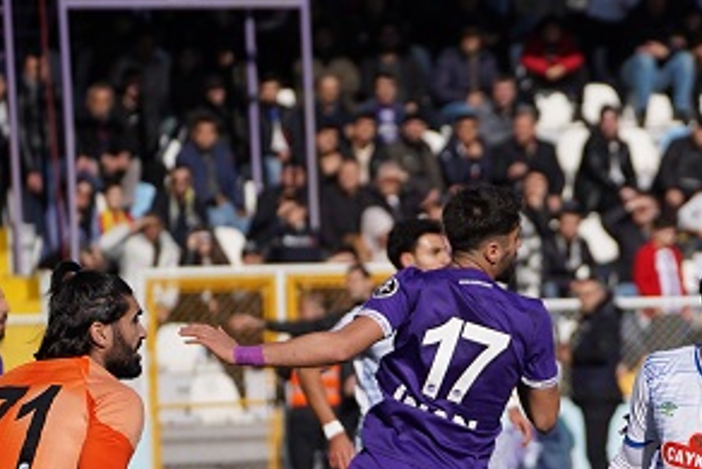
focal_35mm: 411
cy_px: 467
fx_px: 8018
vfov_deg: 3.3
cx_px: 652
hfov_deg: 5.0
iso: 200
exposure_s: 1/2000
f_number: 5.6
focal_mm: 200
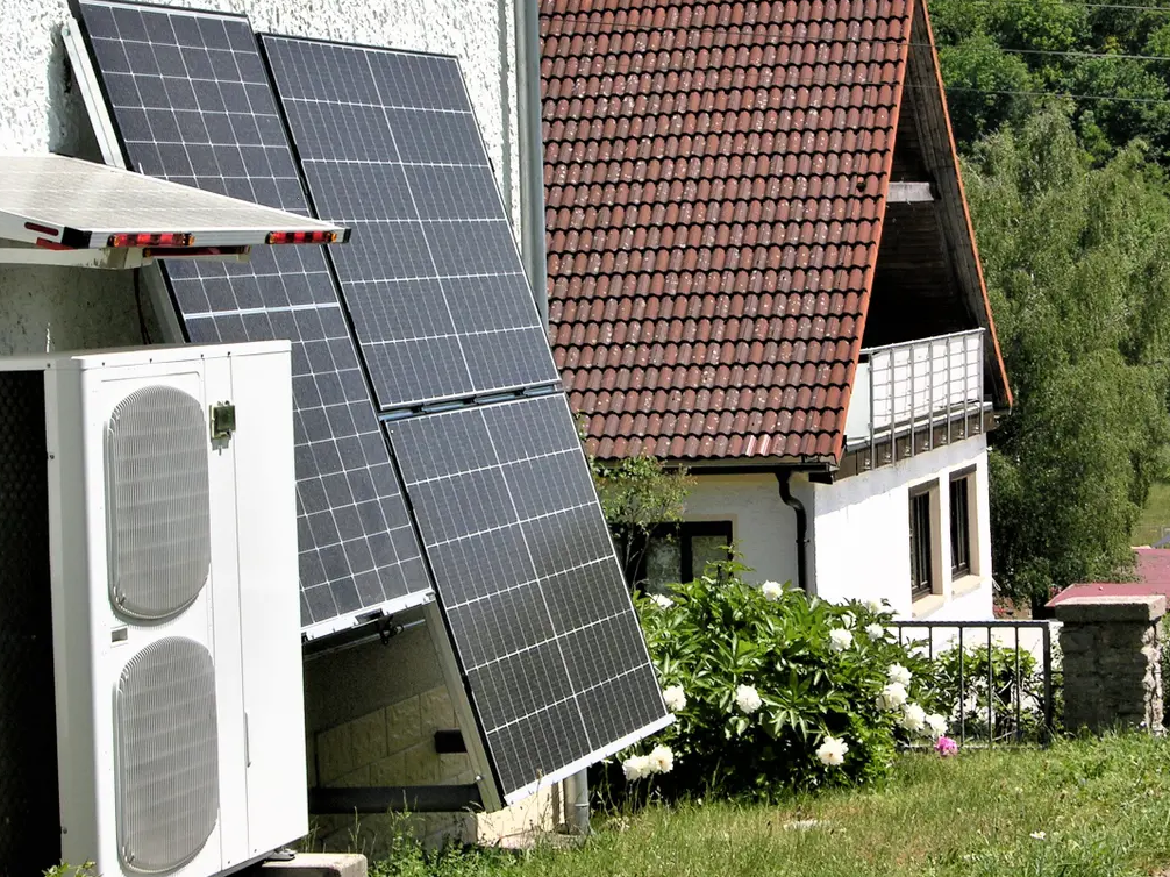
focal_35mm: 113
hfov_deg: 17.4
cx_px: 673
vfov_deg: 13.1
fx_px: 3818
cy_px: 379
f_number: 6
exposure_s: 1/254
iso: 50
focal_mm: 18.8
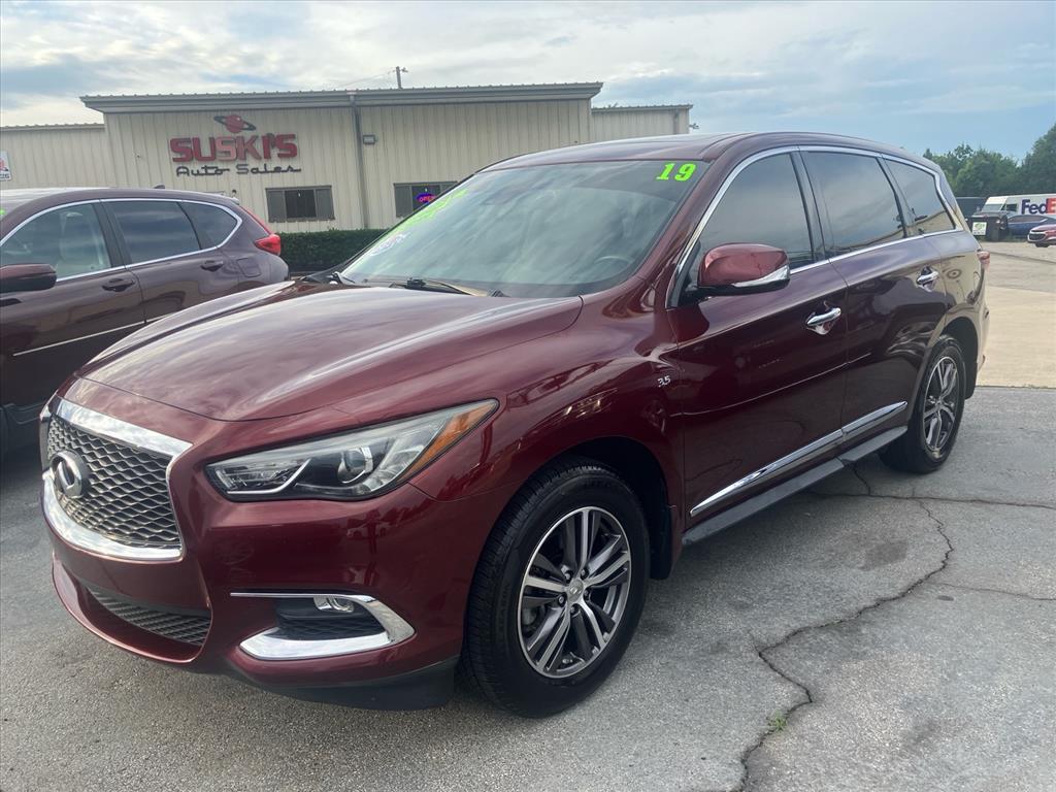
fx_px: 854
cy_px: 396
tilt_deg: -10.6
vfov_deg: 49.7
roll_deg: -0.2
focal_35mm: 28
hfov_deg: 63.4
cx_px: 528
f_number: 1.8
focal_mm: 3.99
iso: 32
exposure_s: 1/313
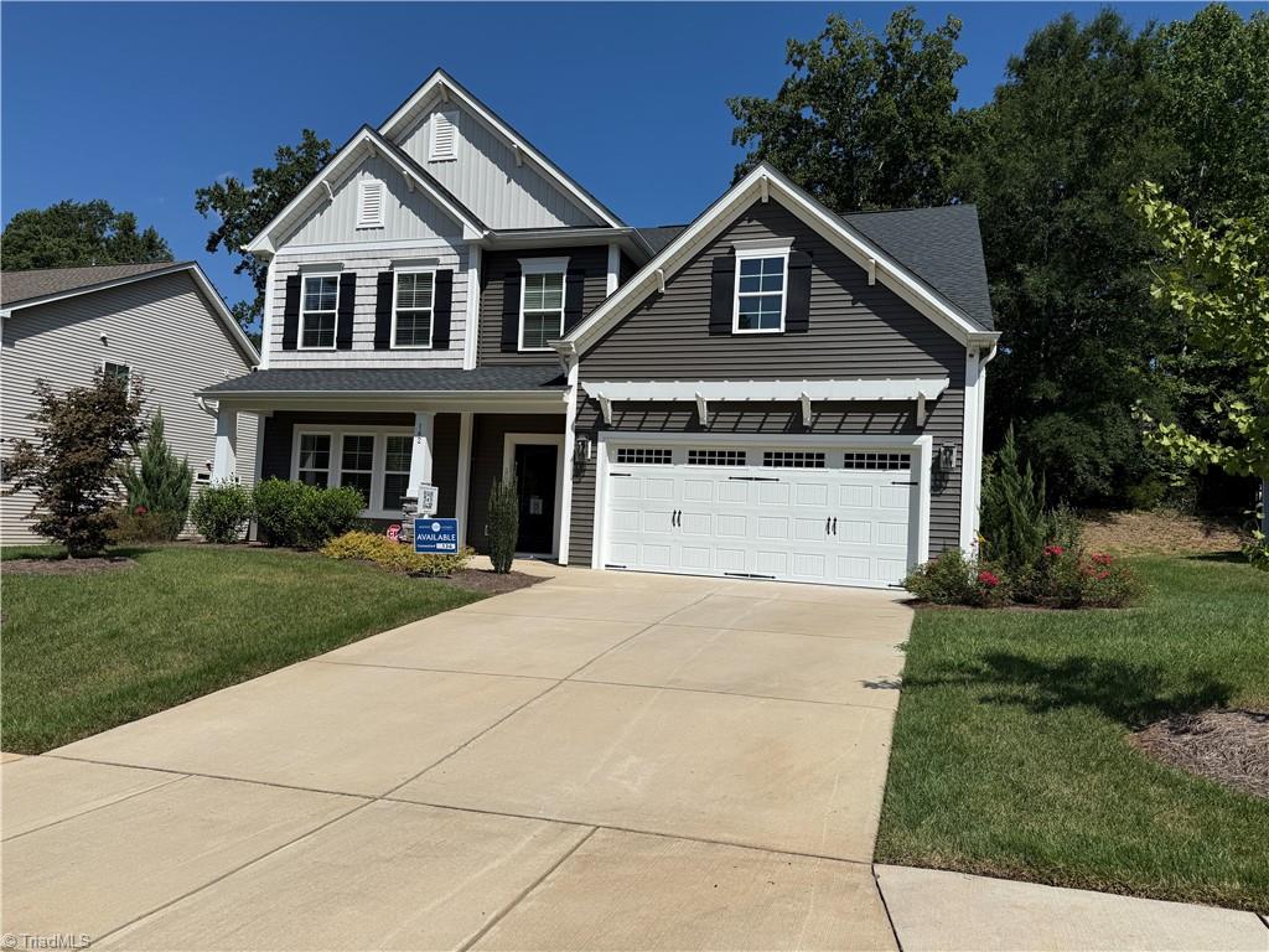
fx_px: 880
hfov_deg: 71.6
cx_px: 634
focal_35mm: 24
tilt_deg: +2.8
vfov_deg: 56.8
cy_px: 476
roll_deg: -3.4
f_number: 1.78
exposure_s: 1/9091
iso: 80
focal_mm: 6.76
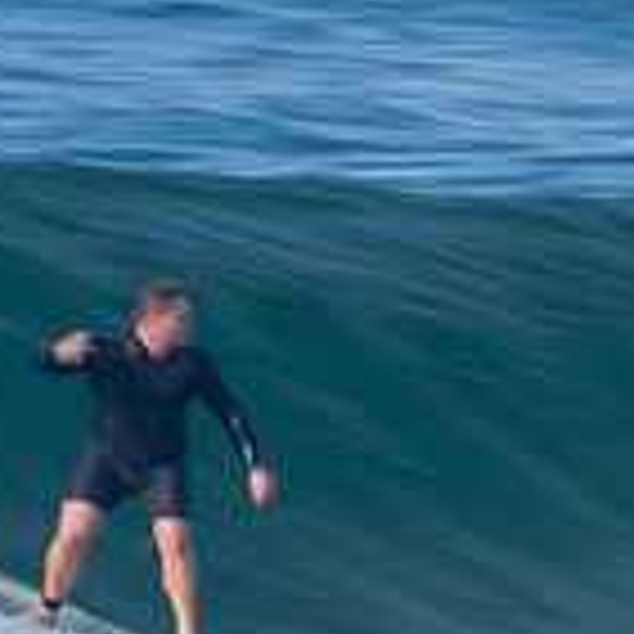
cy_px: 821
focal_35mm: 2616
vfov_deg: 0.7
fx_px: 54207
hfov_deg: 0.7
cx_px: 445
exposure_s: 1/30
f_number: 22
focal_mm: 500
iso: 100
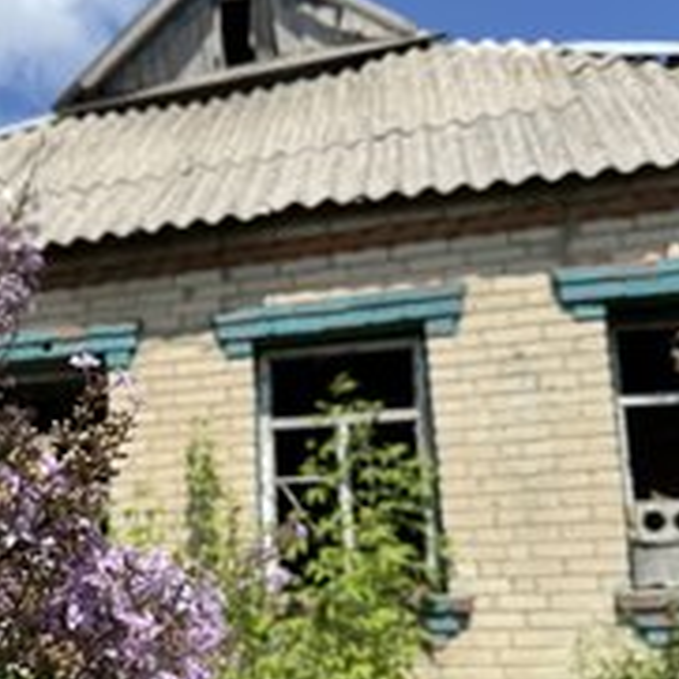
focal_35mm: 47
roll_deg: +1.3
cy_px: 469
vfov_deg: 35.6
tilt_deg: +8.3
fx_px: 1043
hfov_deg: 34.3
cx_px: 86
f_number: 1.78
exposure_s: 1/4608
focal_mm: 6.76
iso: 80
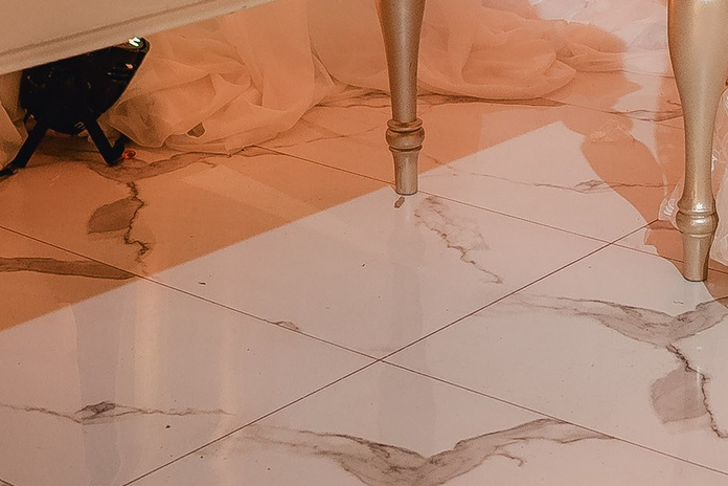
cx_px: 498
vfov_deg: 12.2
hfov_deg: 19.7
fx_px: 2083
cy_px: -372
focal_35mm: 103
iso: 1250
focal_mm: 28
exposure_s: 1/250
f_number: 2.8
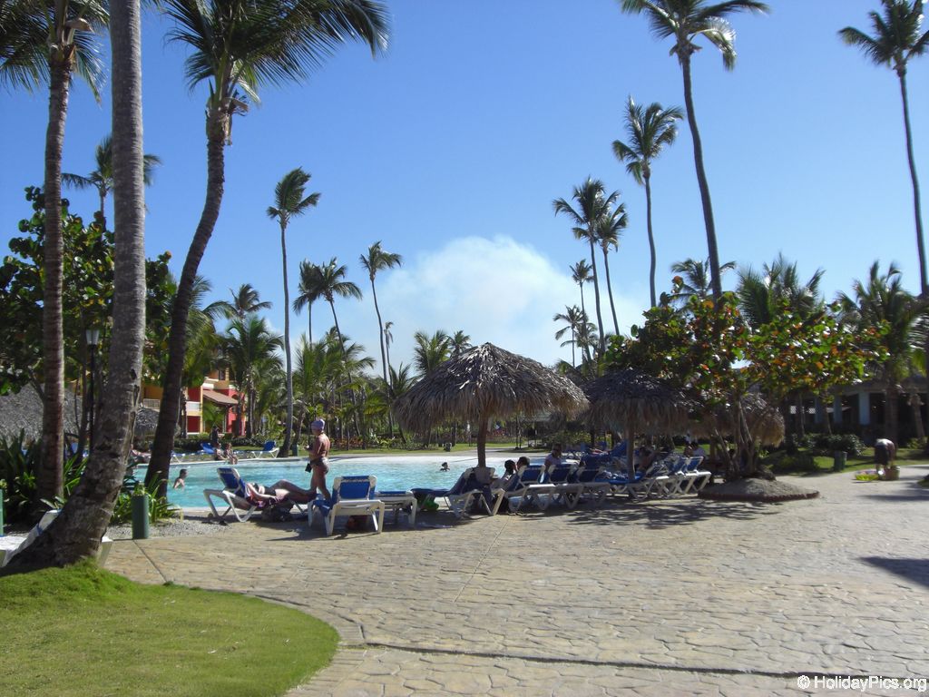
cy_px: 348
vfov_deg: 37.7
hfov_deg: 49.0
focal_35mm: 38
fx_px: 1020
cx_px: 464
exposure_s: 1/160
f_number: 8
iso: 64
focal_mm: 6.2
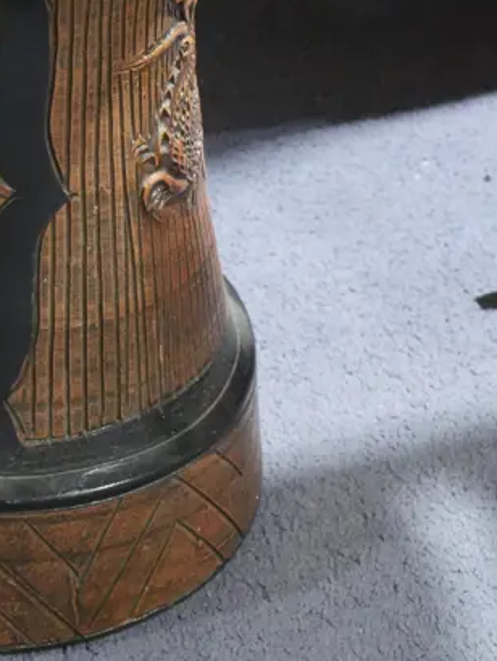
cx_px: -93
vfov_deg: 16.3
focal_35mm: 115
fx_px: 2199
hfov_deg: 12.6
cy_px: -152
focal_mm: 23
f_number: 5.6
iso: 3200
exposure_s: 1/60
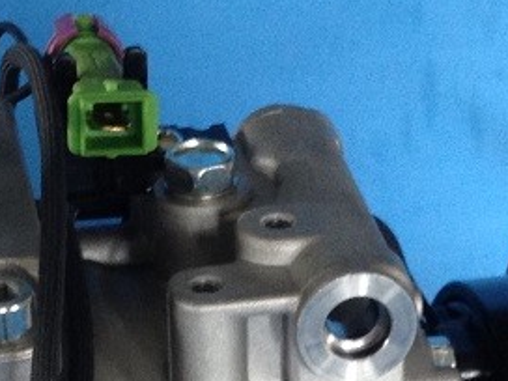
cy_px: 598
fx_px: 2465
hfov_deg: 11.8
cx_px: 252
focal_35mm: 168
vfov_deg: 8.6
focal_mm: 4.28
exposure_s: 1/20
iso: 100
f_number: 2.4
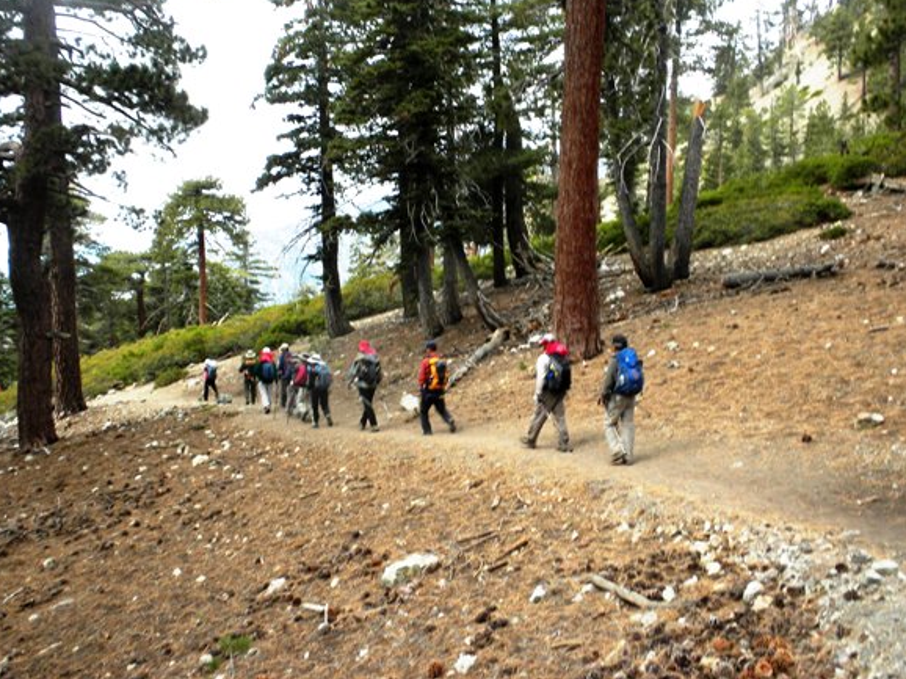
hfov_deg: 45.8
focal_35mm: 41
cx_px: 484
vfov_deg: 35.1
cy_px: 304
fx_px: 1073
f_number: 10
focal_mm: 6.6
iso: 64
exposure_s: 1/34
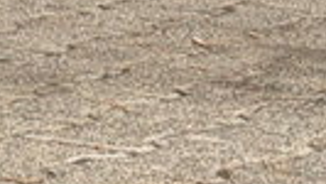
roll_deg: +1.0
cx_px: -142
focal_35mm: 402
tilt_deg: -0.7
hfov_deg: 5.3
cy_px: -510
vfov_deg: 2.9
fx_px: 3477
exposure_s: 1/4587
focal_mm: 6.76
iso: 64
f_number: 1.78
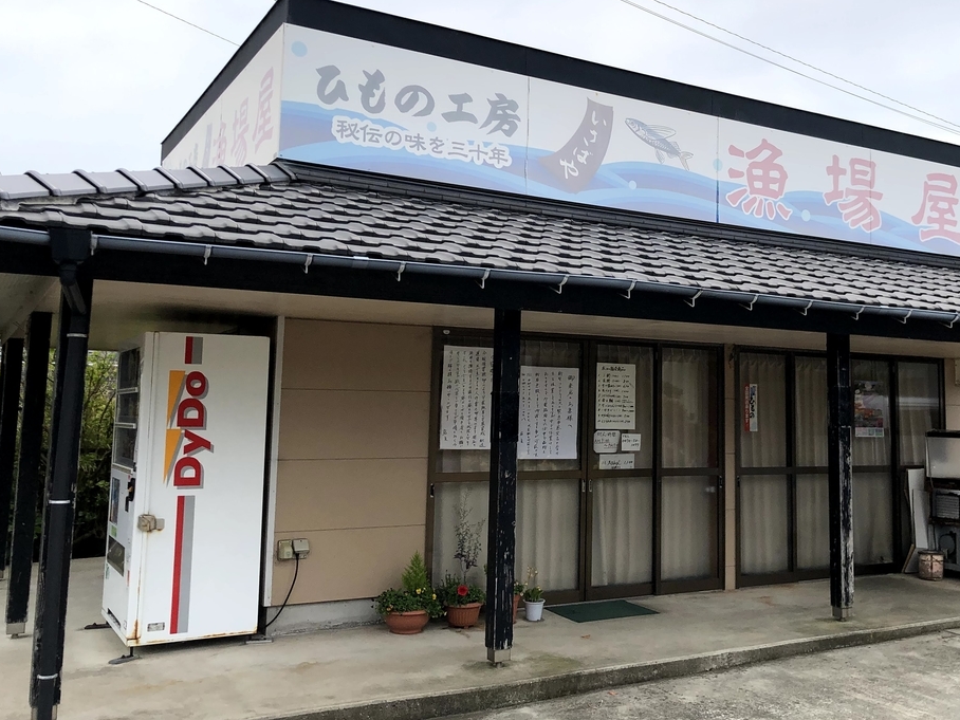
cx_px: 612
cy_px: 318
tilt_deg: +5.6
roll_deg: -0.1
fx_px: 1026
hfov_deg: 49.5
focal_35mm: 37
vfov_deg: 38.6
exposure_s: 1/2404
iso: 20
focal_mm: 4
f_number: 1.8
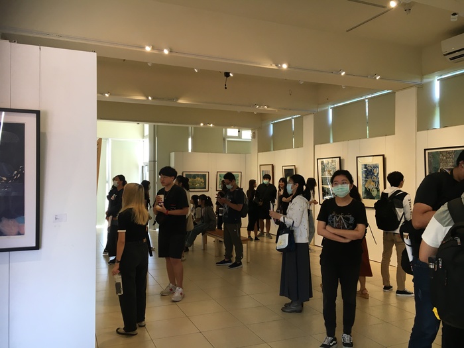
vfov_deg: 48.2
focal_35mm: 29
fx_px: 389
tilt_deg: +0.4
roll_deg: +0.1
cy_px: 174
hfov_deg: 61.7
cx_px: 232
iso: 25
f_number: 2.2
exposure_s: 1/30
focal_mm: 4.15
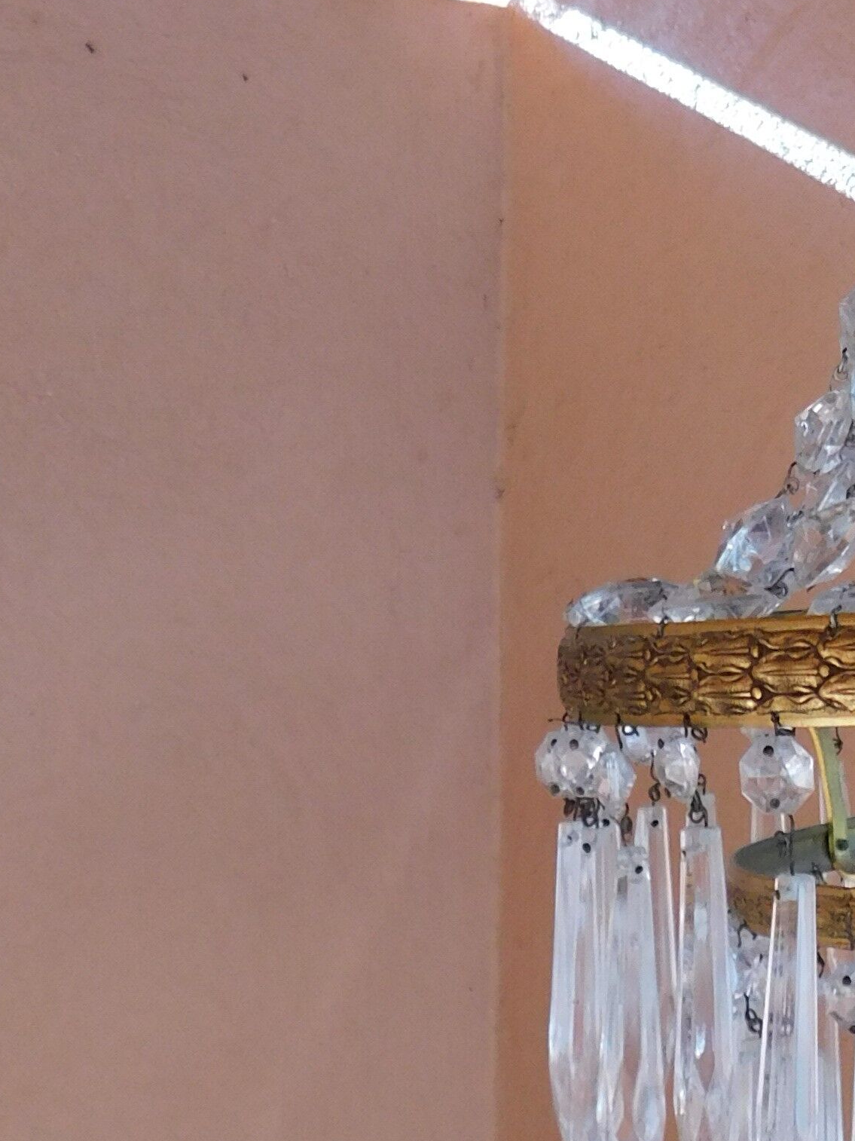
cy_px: 230
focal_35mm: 70
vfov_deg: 27.2
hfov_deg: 19.5
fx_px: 2306
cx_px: 1078
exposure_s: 1/80
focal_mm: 4
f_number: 3
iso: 125
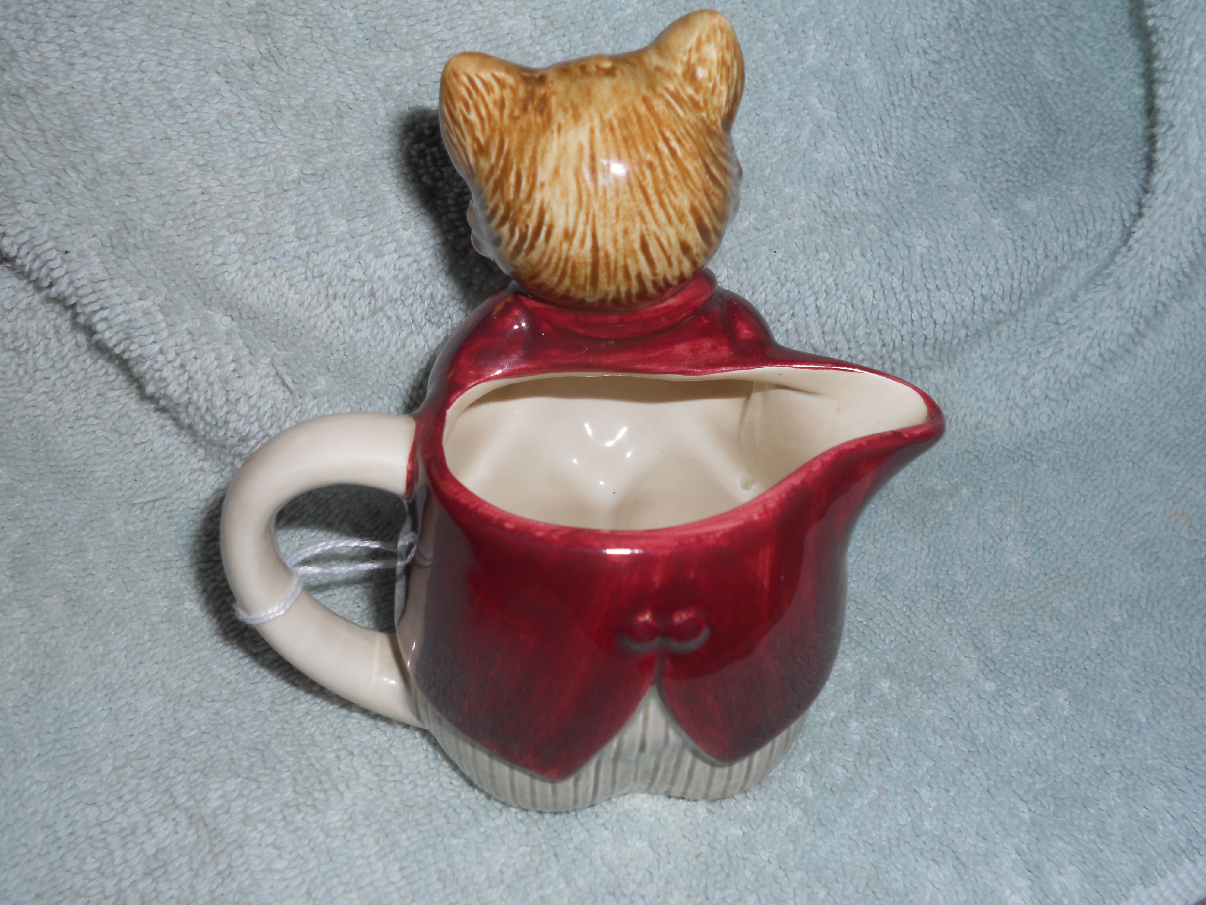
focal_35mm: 32
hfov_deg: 56.8
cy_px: 452
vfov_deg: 44.2
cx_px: 603
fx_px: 1115
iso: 80
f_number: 8.8
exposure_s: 1/25
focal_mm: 5.8
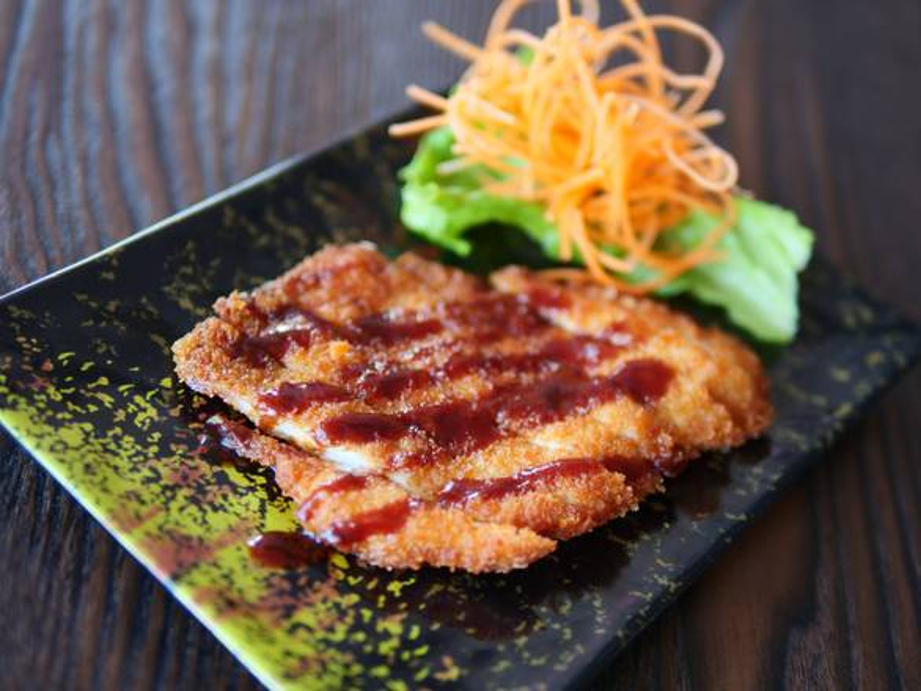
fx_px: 1331
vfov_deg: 29.1
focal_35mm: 50
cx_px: 460
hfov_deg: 38.2
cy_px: 346
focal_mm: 25
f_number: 1.4
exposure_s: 1/100
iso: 200
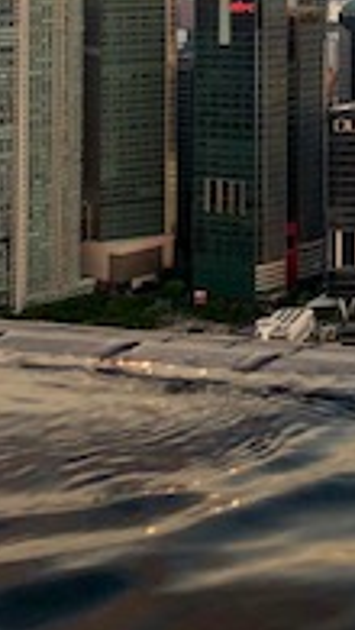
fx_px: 1670
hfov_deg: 10.9
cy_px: -139
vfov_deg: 20.0
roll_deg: +0.7
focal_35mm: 100
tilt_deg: +4.3
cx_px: 749
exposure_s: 1/174
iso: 20
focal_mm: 4
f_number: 1.8
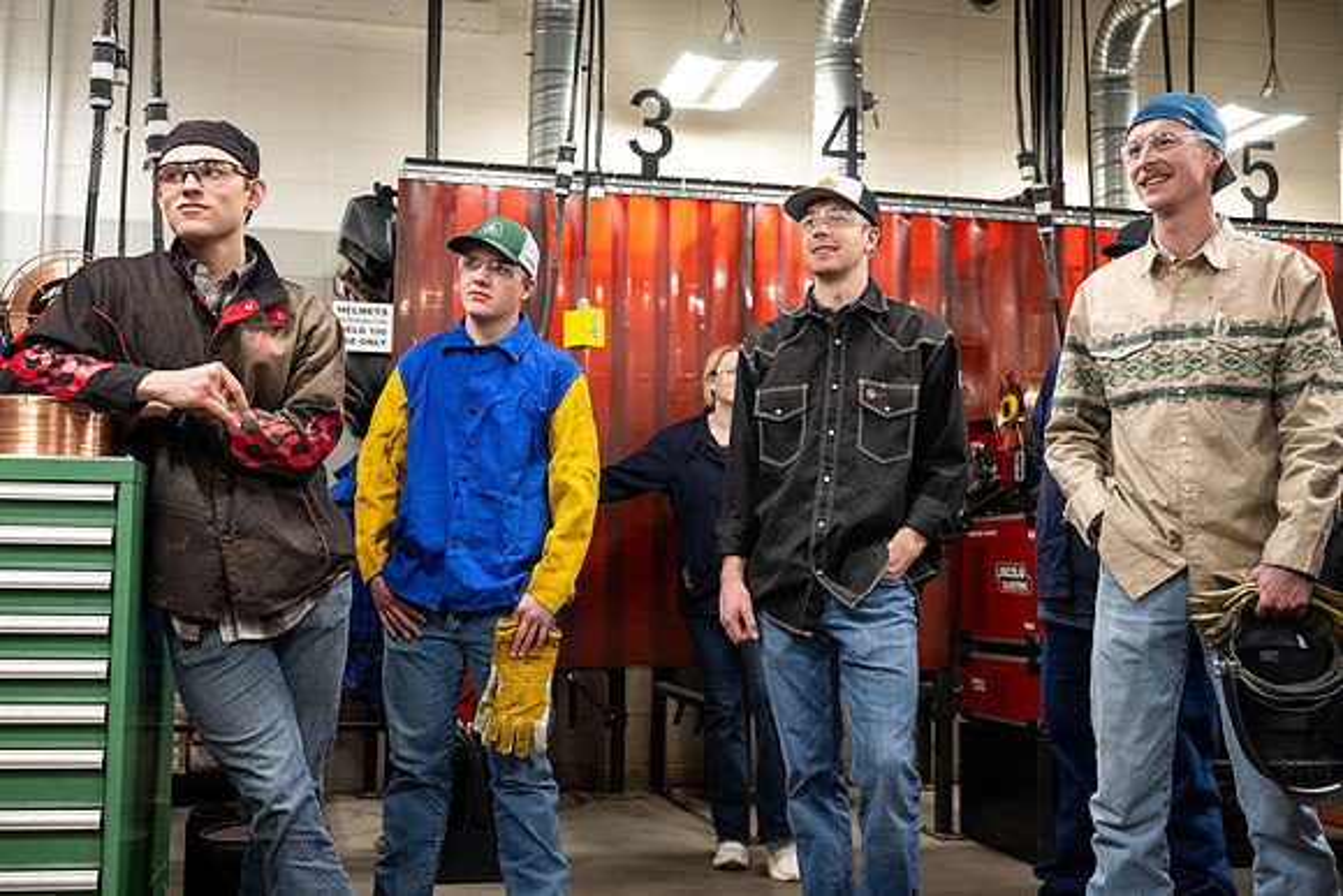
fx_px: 1542
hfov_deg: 47.1
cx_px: 650
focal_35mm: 41
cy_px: 433
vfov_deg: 32.4
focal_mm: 40
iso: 1600
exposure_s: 1/250
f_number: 3.2
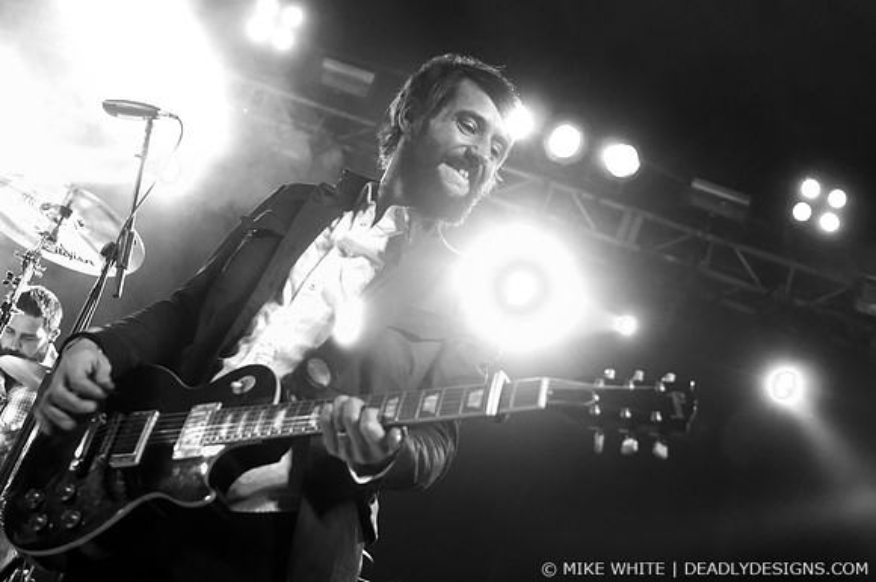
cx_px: 438
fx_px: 1276
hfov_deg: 37.9
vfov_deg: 25.7
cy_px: 291
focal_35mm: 52
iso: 1000
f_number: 3.8
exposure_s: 1/160
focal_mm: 35
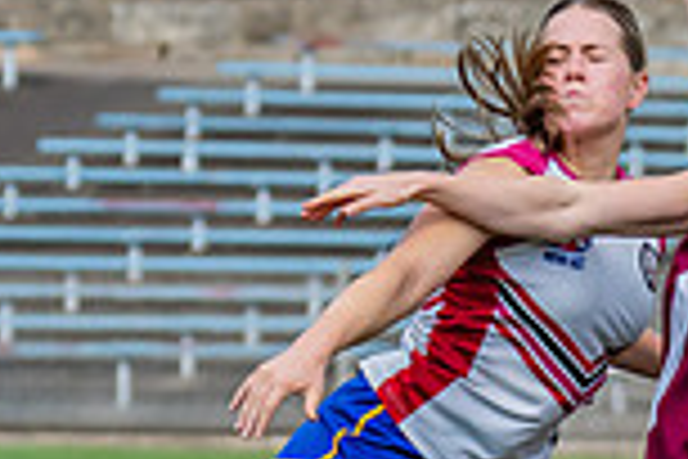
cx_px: 913
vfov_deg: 1.3
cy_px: 390
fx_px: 19817
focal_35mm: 1037
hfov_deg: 2.0
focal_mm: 210
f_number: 7.1
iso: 800
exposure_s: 1/1600
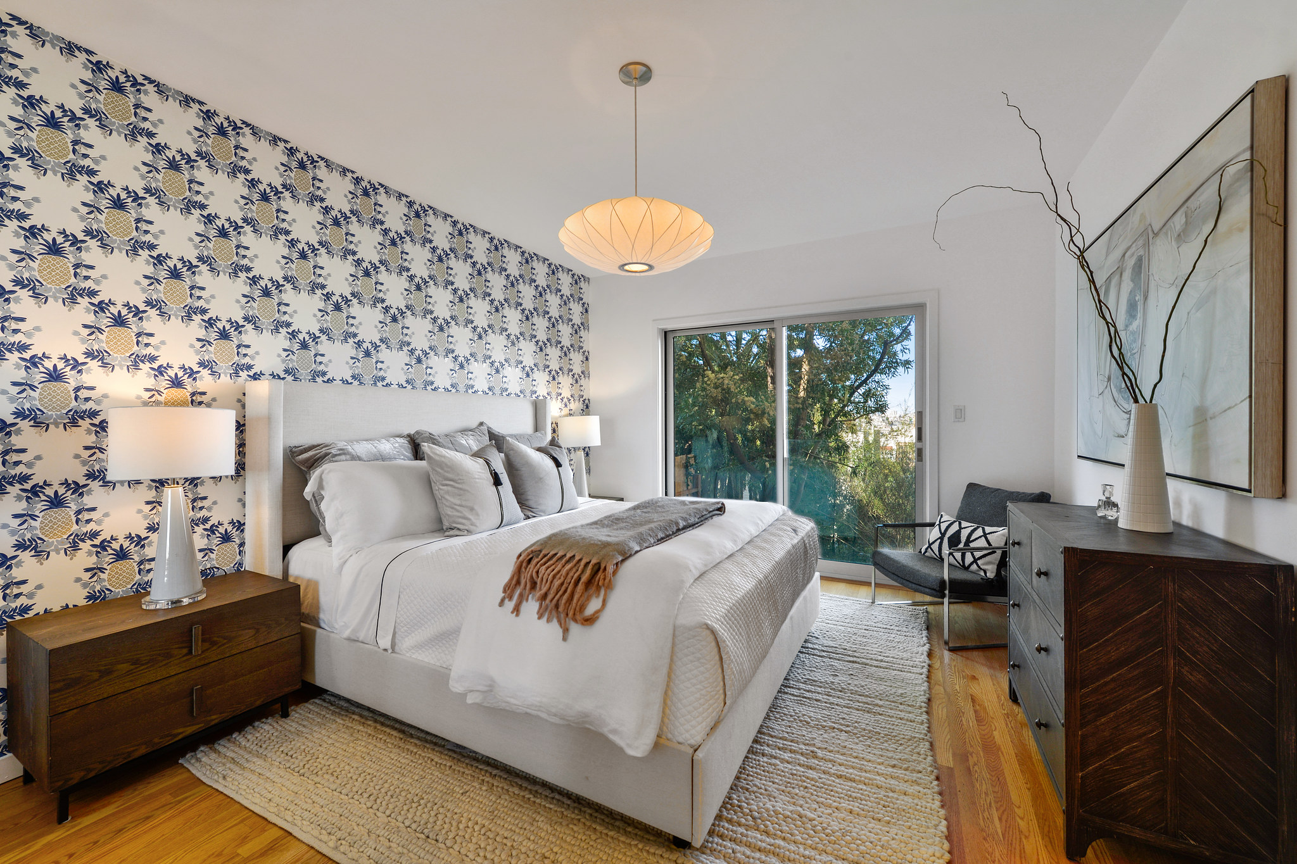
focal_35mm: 14
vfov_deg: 81.2
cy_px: 432
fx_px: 504
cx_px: 648
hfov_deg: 104.3
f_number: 10
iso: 160
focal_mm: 14
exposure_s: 1/15
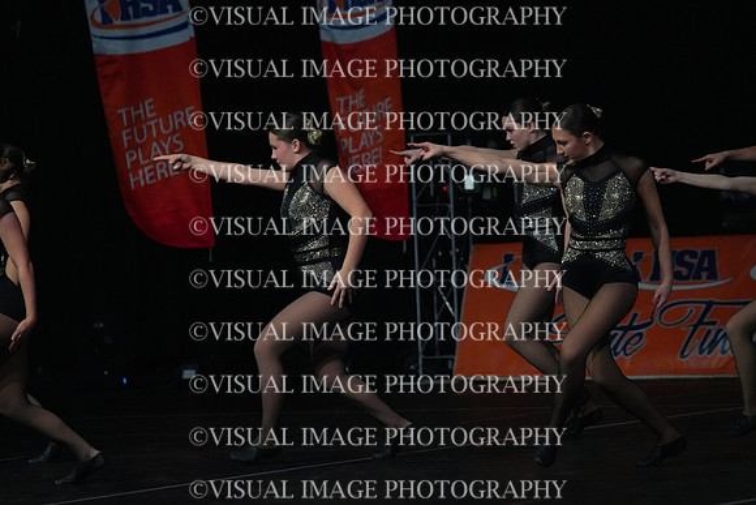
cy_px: 252
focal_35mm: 260
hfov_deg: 7.9
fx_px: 5461
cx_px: 378
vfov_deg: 5.3
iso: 12800
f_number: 5.6
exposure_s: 1/1000
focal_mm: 260
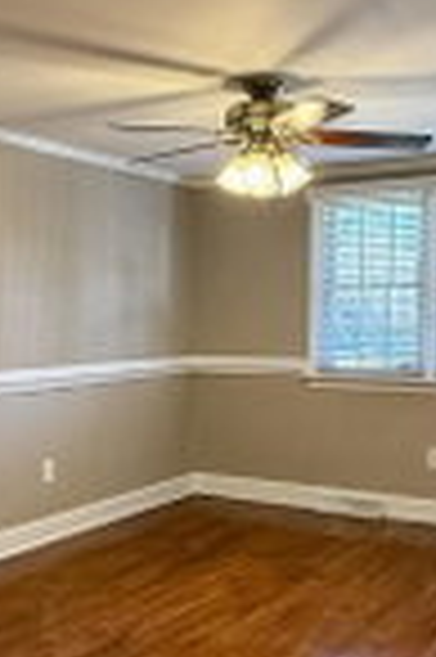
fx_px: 874
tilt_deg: -3.5
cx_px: 198
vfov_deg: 41.1
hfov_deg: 28.0
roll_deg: -0.2
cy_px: 369
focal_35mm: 48
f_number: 2.2
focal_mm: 2.22
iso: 320
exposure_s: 1/120
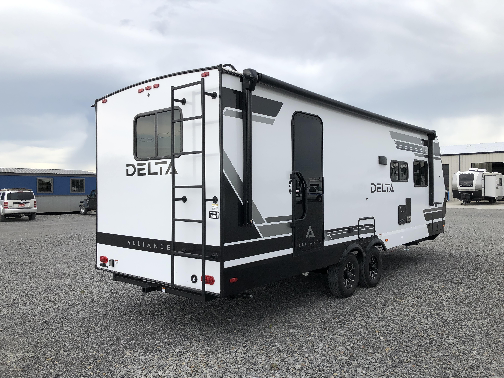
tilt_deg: -1.5
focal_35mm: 28
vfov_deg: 49.7
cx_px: 252
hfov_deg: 63.4
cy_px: 189
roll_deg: +0.0
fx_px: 408
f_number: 1.8
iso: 20
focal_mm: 3.99
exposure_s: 1/640
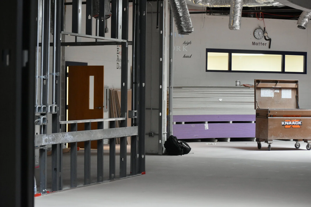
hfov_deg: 24.6
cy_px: 104
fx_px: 713
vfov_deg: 16.6
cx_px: 156
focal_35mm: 82
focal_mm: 55
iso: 2500
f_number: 4
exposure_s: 1/60
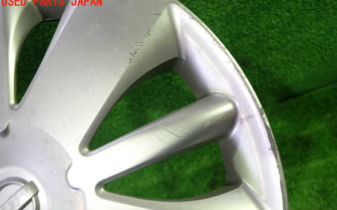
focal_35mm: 27
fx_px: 248
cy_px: 123
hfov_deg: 68.4
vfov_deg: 45.8
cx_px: 170
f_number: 2
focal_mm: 4.5
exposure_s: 1/30
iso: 250
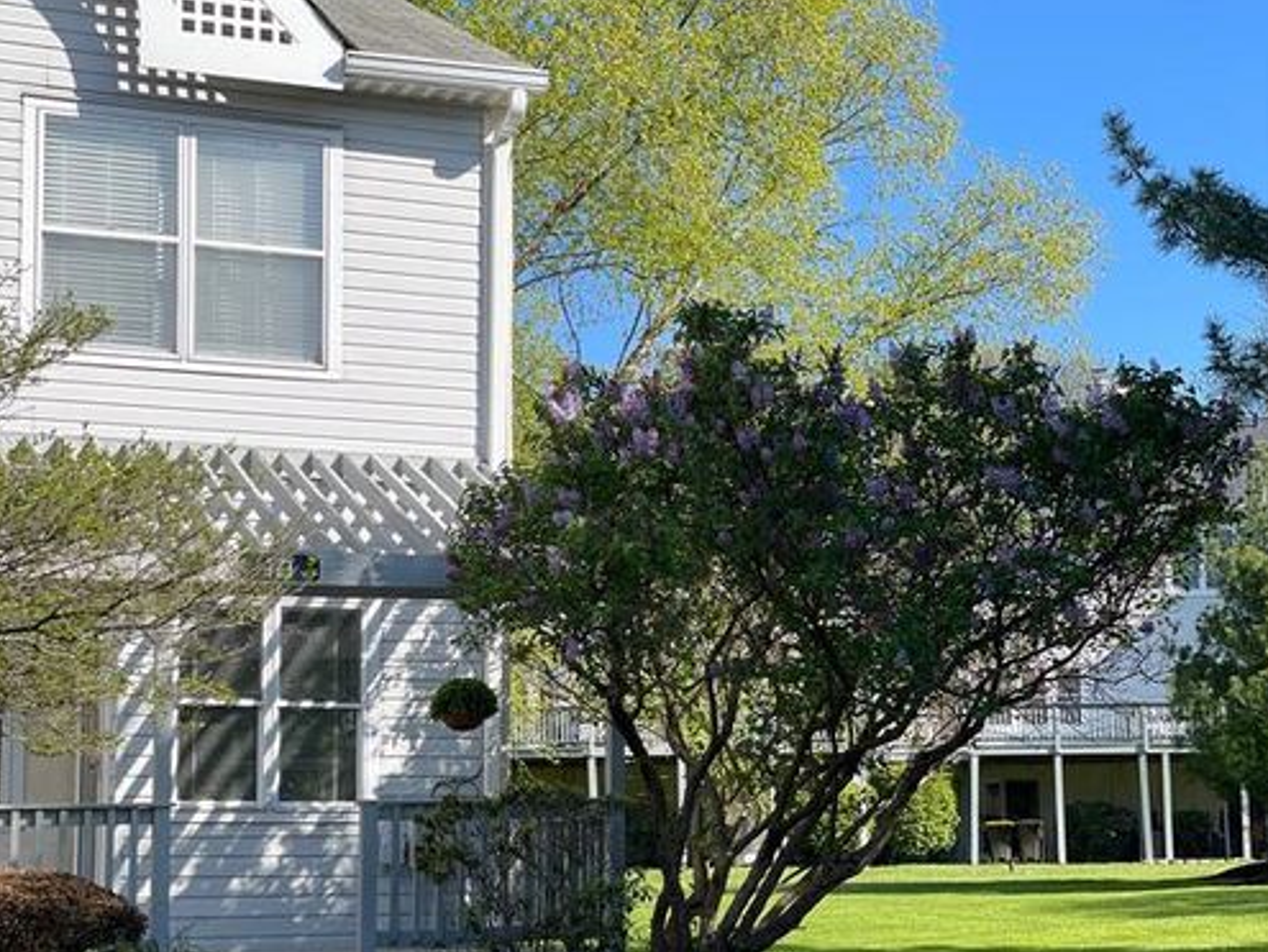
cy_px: 582
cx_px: 635
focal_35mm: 70
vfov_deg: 21.0
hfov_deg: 27.8
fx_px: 2566
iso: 32
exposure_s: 1/737
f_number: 2
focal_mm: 6
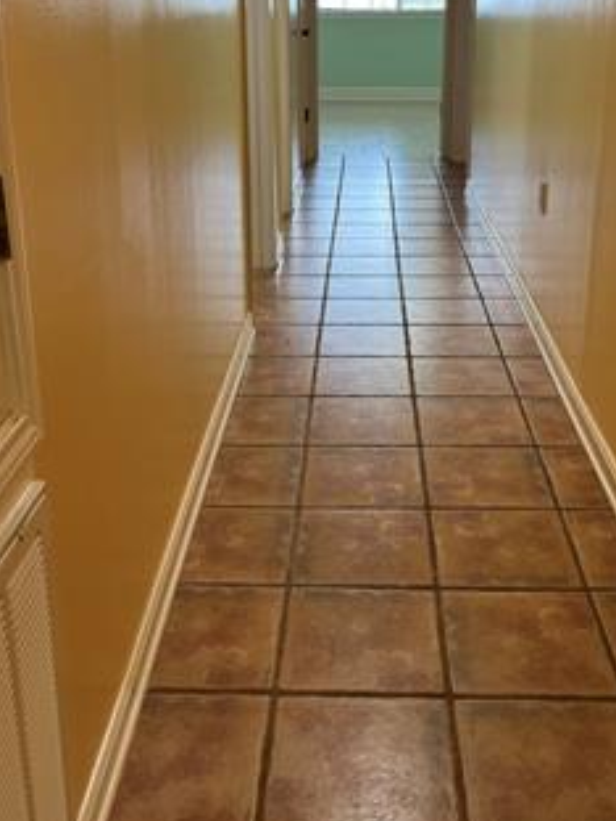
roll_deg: +0.1
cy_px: 271
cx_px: 342
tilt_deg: -18.8
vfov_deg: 46.0
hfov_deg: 35.9
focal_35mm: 40
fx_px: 949
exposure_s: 1/60
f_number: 1.6
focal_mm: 5.1
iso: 64
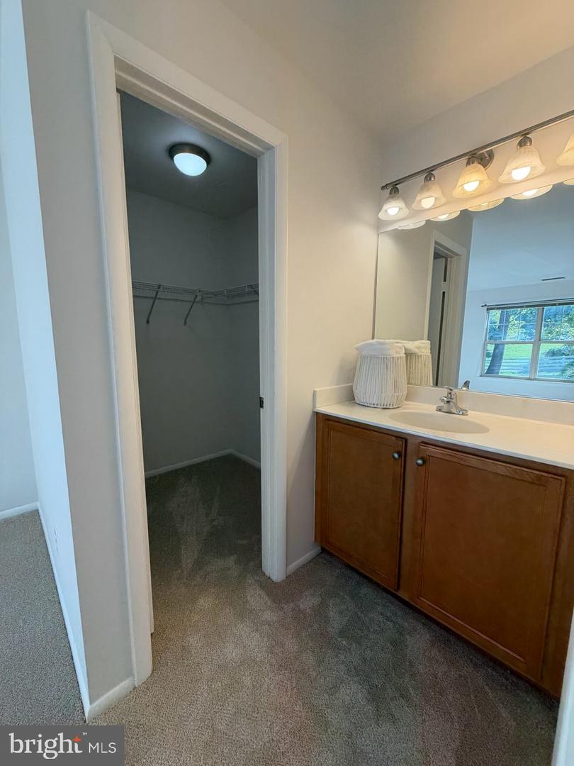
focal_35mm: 14
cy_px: 383
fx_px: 310
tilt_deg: -6.1
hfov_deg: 85.7
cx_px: 287
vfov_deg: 102.1
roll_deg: +0.1
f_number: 2.2
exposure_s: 1/120
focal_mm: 2.22
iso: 80
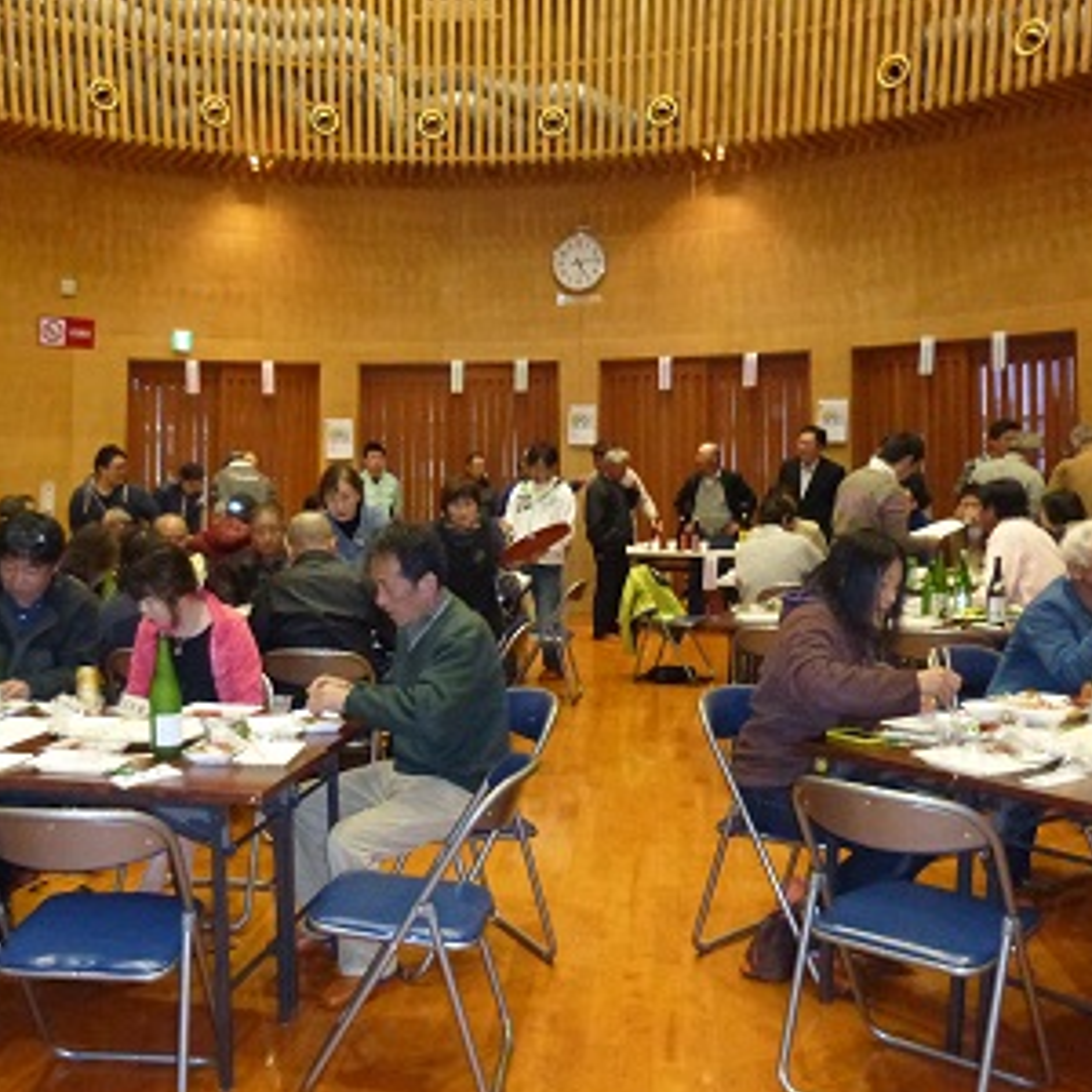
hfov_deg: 47.7
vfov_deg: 48.3
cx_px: 369
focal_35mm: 34
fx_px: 1213
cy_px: 626
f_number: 3.1
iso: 1000
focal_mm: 4.5
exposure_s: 1/60
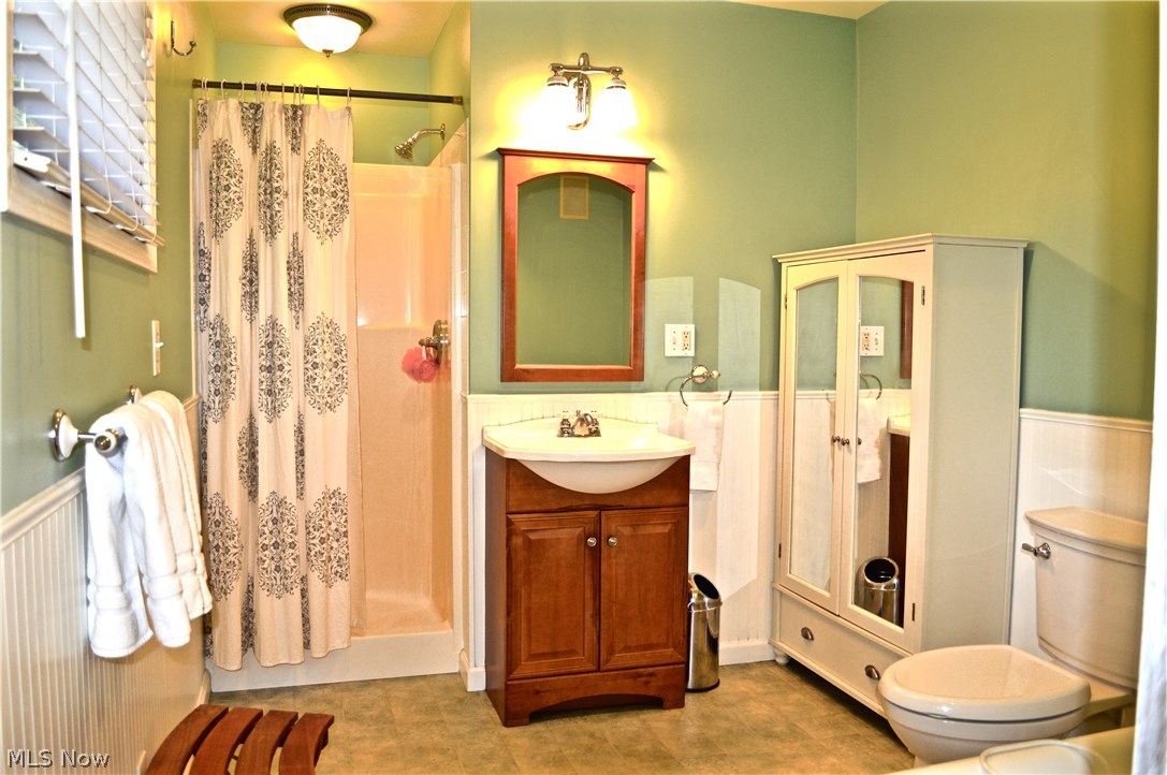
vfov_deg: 47.8
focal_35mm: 27
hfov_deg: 67.4
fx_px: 874
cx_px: 584
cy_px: 388
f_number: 4
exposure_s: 1/80
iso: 400
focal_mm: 18
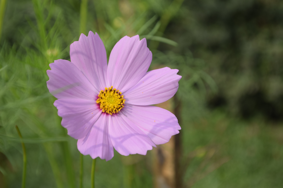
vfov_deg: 16.6
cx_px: 142
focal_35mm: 82
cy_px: 94
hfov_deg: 24.6
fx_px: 648
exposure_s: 1/400
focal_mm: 55
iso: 200
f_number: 8
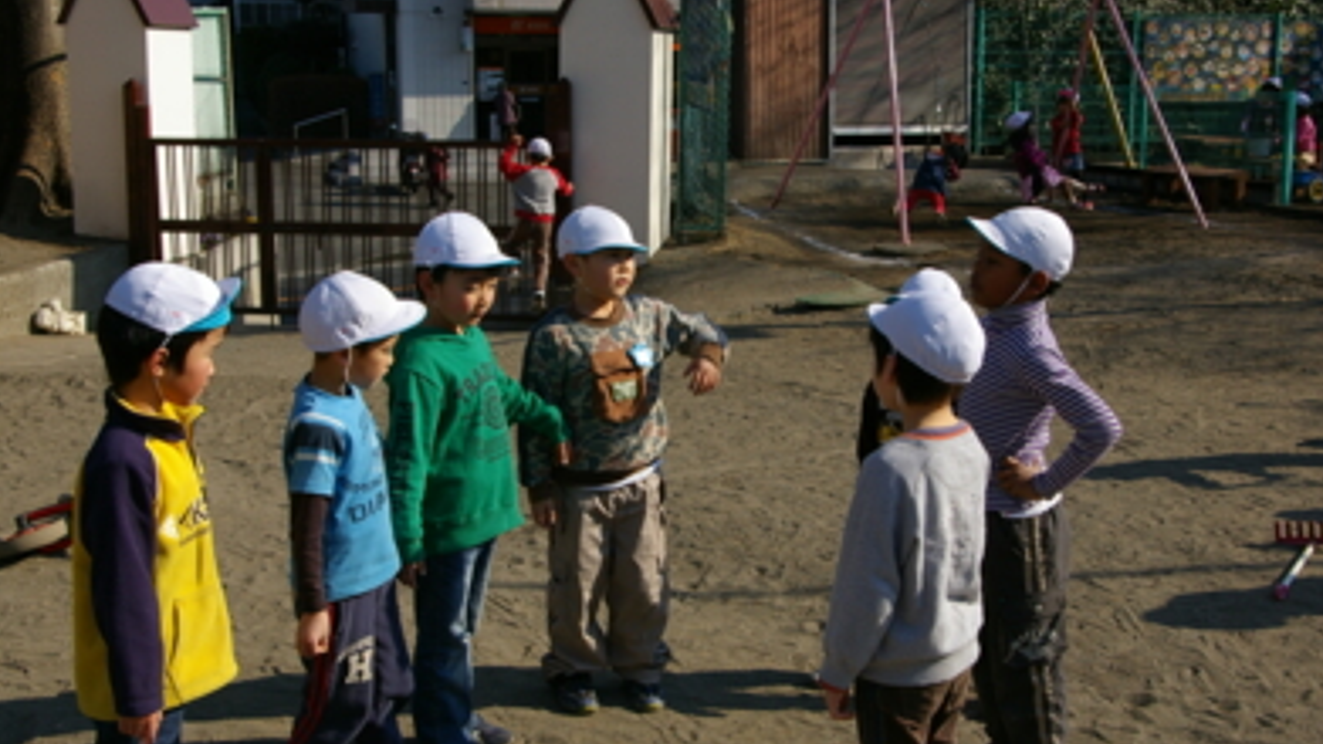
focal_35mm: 45
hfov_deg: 45.5
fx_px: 1579
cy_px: 343
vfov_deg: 26.5
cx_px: 673
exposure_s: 1/350
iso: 200
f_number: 8
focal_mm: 28
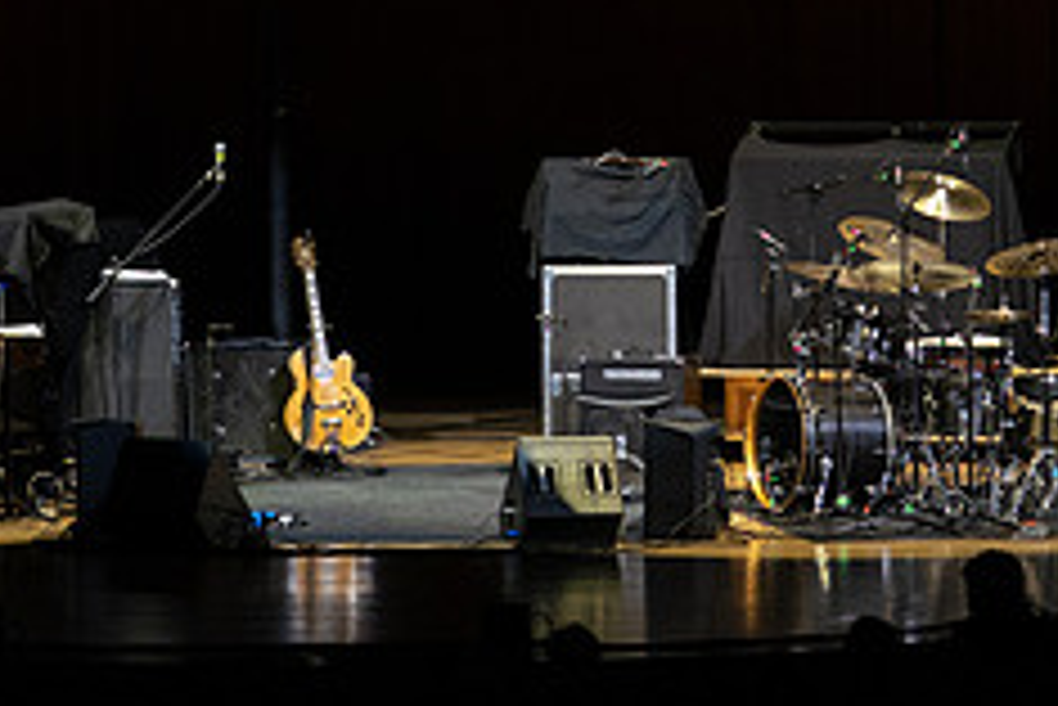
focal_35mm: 259
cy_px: 124
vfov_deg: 5.3
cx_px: 432
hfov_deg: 7.9
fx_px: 7616
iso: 3200
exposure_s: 1/250
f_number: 4.5
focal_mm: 105
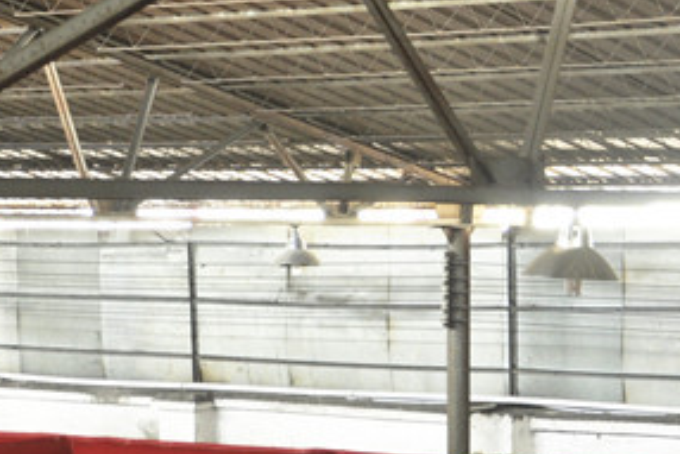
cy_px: 509
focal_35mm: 137
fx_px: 2595
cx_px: 209
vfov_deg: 9.9
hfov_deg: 14.9
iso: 400
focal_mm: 35
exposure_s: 1/20
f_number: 4.5
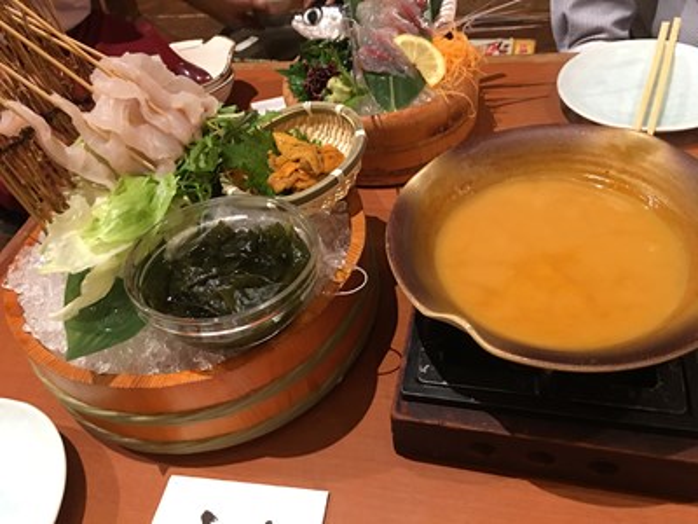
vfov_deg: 48.2
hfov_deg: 61.7
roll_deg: +11.2
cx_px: 349
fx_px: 585
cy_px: 262
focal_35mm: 29
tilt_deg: -43.7
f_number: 2.2
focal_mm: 4.15
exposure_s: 1/4
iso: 64
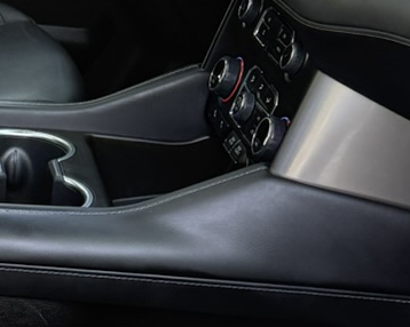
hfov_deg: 14.0
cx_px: -56
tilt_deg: -12.7
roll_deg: -1.9
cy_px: -50
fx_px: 1625
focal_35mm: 134
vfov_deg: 11.3
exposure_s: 1/182
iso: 200
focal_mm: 6.76
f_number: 1.78
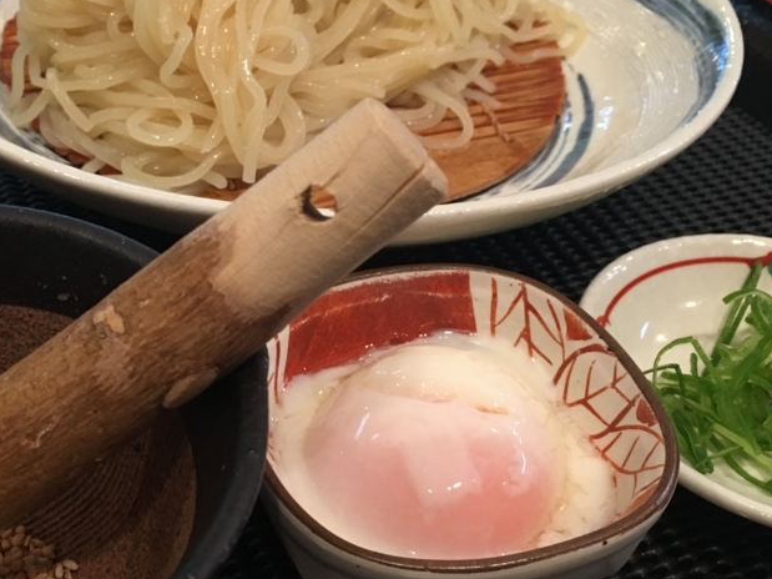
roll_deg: -4.0
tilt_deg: -38.9
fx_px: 1070
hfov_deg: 39.5
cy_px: 296
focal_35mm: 48
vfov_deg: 30.3
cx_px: 321
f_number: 2.2
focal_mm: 4.15
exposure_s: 1/30
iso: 125
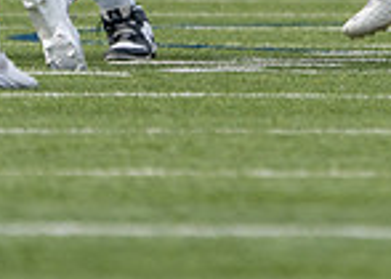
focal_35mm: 1825
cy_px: -207
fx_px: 20266
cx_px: 449
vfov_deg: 0.8
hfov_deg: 1.1
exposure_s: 1/1250
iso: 320
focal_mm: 400
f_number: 5.6
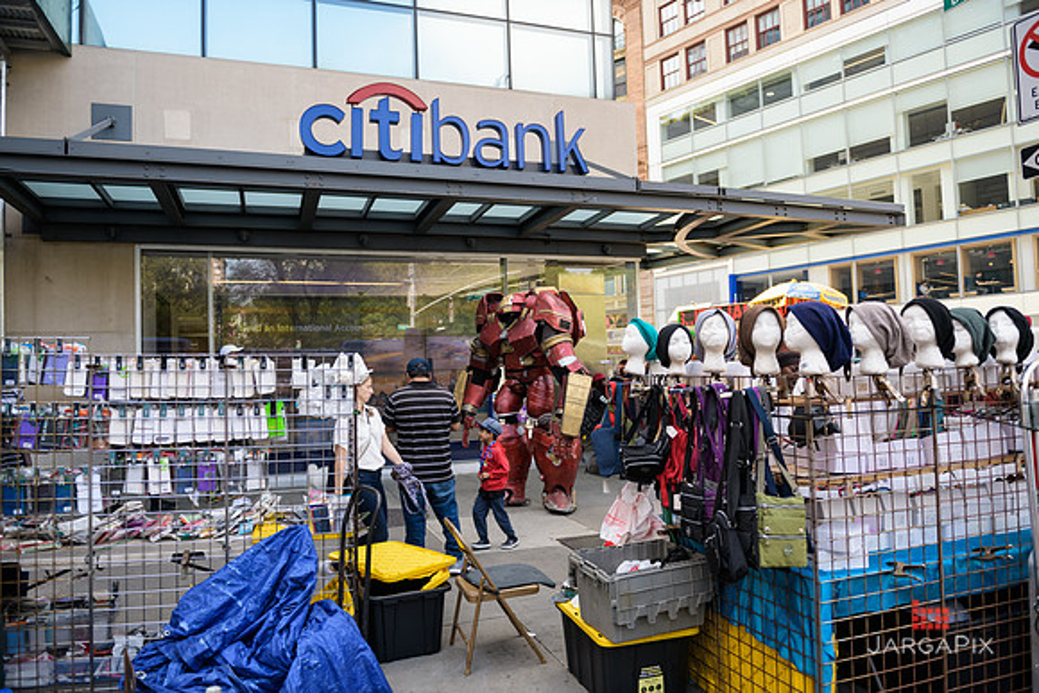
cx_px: 520
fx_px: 693
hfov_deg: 73.7
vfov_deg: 53.2
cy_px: 346
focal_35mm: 24
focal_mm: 24
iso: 200
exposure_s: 1/400
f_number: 3.2
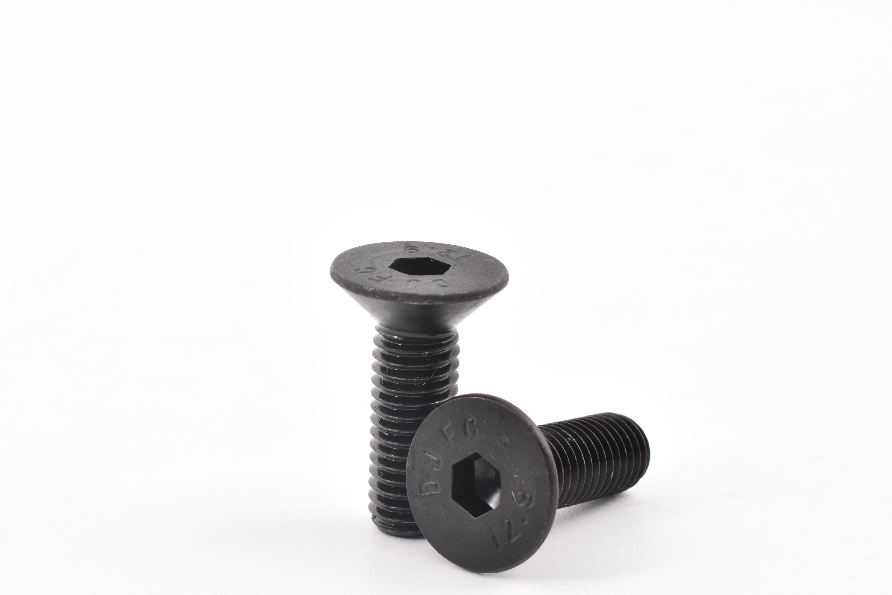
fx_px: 2296
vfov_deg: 14.7
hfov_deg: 22.0
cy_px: 404
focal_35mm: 93
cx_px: 465
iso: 1000
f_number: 16
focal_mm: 45
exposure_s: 1/80
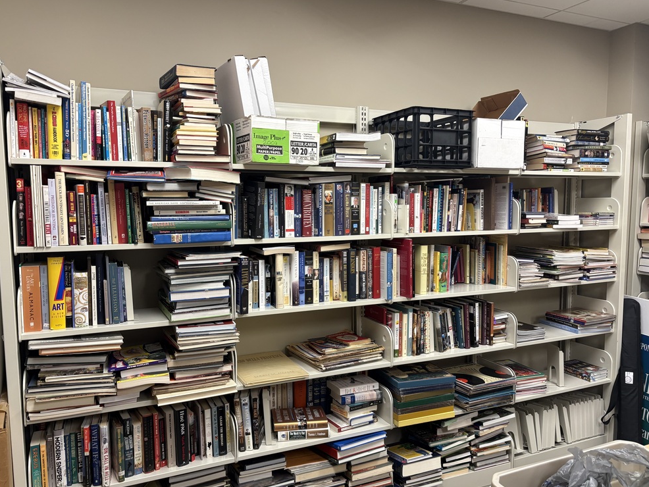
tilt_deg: -4.7
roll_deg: +0.8
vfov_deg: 51.4
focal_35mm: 27
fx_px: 506
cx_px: 313
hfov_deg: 65.3
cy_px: 247
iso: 160
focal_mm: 5.96
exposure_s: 1/60
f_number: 1.6
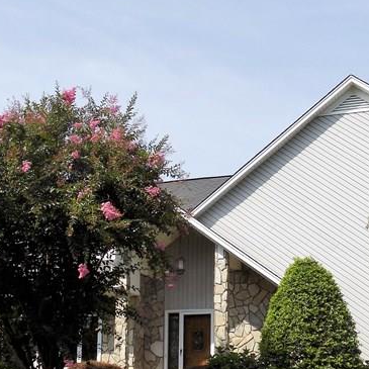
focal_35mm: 57
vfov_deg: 29.6
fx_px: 687
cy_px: 269
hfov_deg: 30.0
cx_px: 213
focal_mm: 4
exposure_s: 1/1000
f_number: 3.1
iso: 80
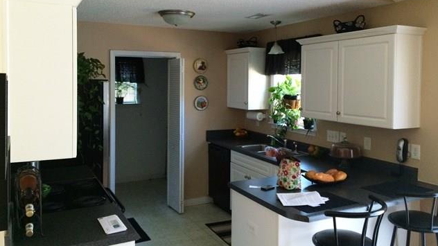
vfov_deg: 36.5
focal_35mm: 32
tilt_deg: -3.5
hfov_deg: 61.0
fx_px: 372
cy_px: 96
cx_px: 220
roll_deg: +0.6
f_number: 2.2
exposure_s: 1/30
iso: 200
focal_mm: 4.15
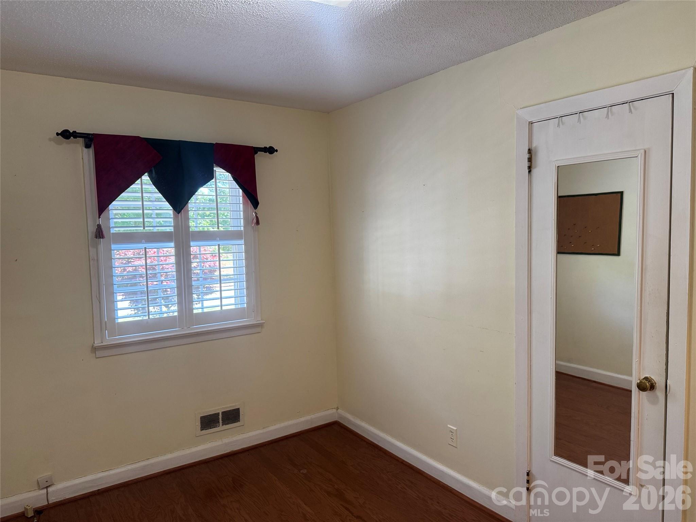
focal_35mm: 24
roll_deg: +1.4
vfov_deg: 56.8
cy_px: 261
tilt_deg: -4.7
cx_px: 348
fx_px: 483
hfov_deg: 71.6
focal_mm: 6.76
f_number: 1.78
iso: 125
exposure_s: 1/60
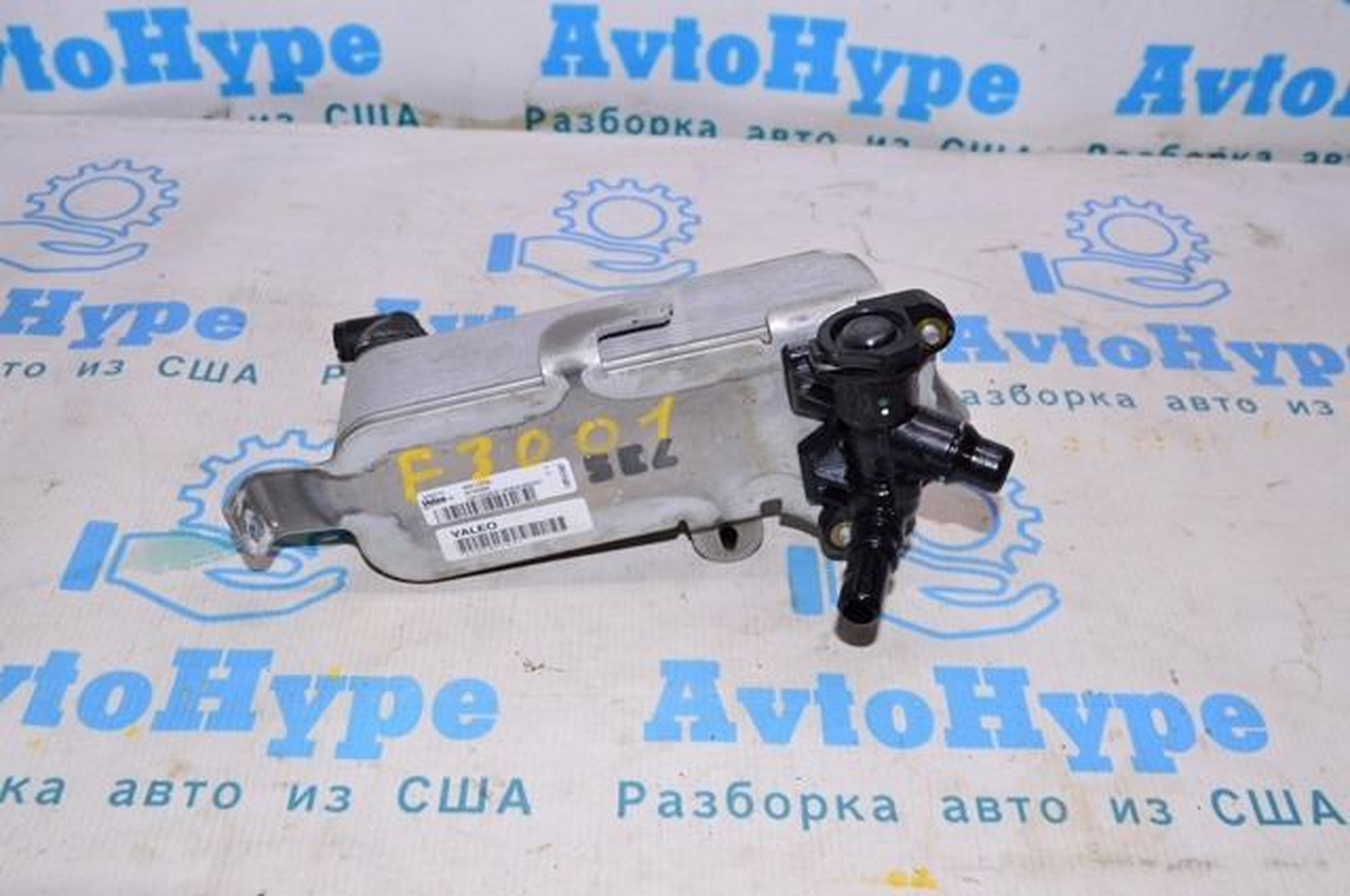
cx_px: 675
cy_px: 448
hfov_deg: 53.2
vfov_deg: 36.8
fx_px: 1348
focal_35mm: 36
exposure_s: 1/200
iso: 1600
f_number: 8
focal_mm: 24
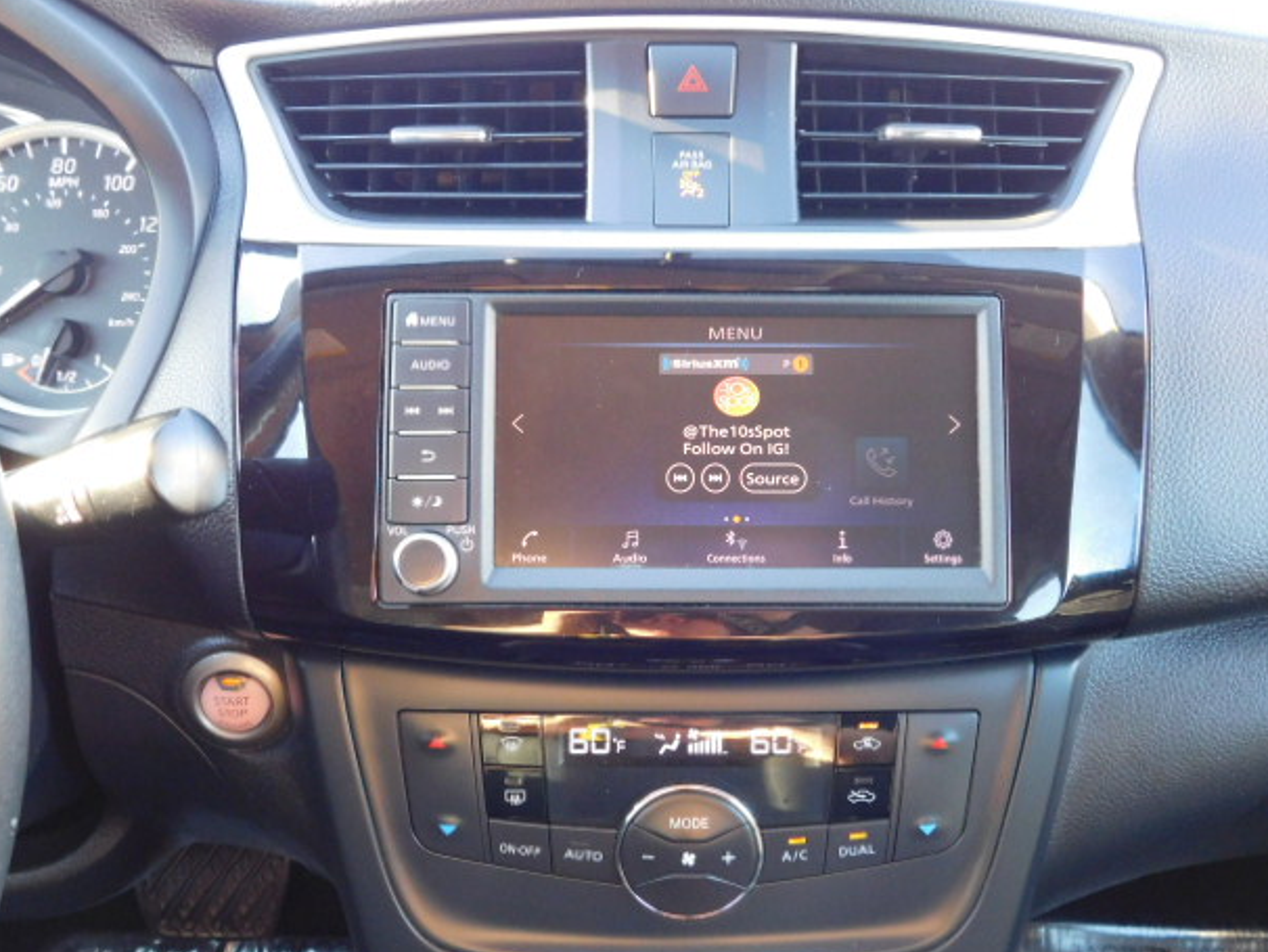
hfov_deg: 48.9
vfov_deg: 37.7
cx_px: 663
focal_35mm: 38
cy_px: 477
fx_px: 1393
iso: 400
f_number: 3.5
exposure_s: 1/30
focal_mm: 6.3
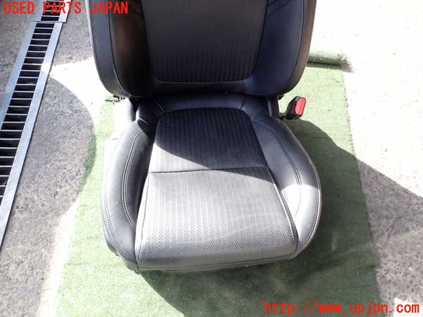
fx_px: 305
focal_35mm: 25
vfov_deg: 54.9
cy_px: 158
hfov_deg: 69.4
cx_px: 212
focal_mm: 4.5
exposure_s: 1/125
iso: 100
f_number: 2.8
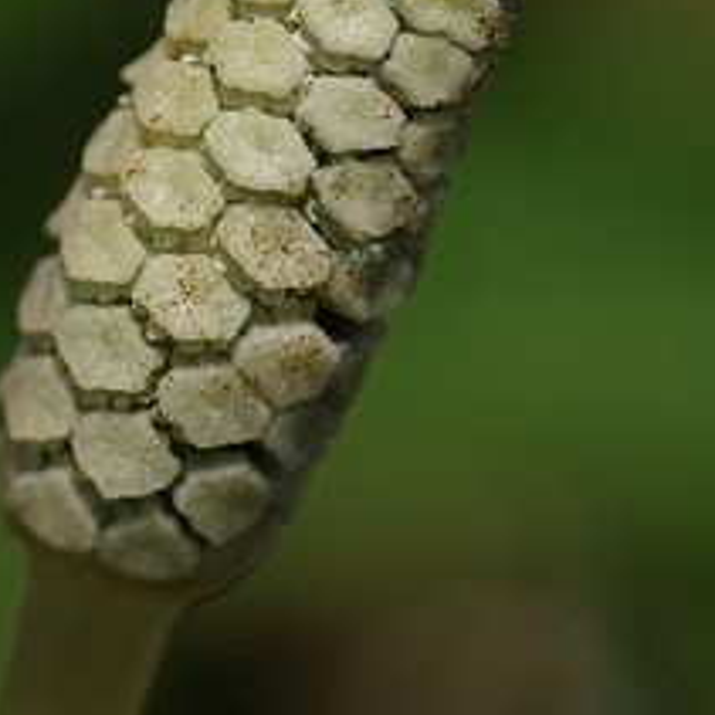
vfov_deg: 5.7
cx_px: 200
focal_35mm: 309
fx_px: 7221
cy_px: 207
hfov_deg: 5.7
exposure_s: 1/1250
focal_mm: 100
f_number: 5.6
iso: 200
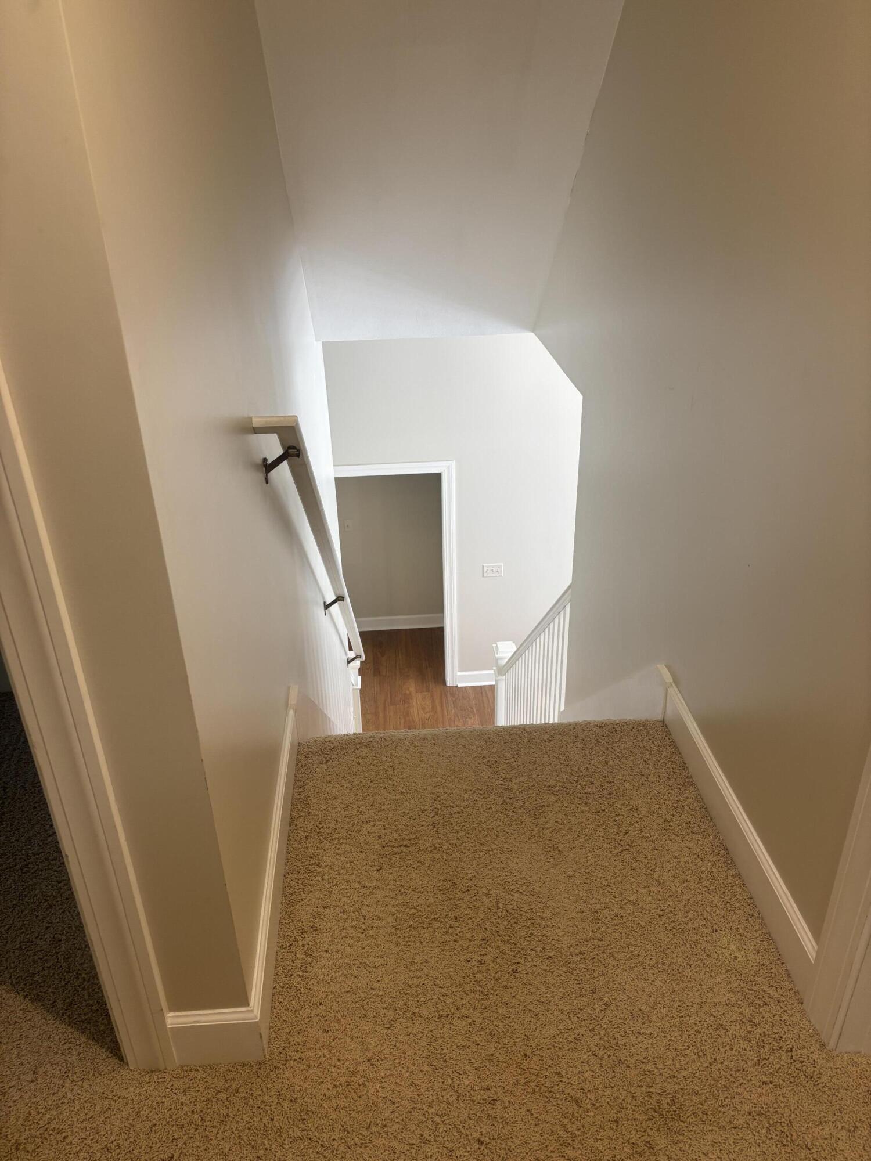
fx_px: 872
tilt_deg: -28.4
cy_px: 580
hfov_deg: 53.1
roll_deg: +0.6
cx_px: 436
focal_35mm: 26
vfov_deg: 67.3
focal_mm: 5.96
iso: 125
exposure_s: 1/60
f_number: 1.6
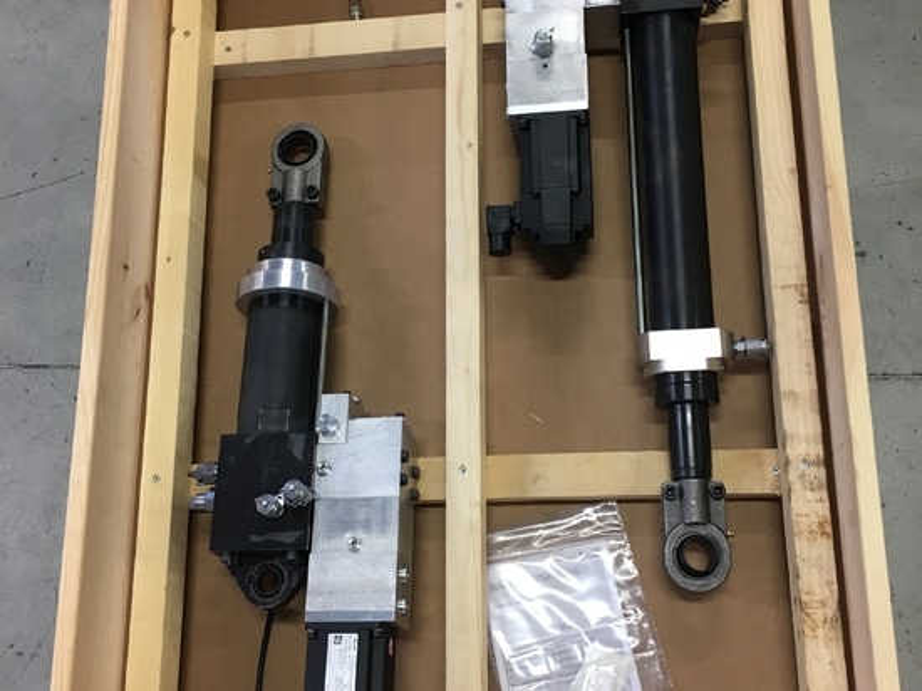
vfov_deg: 48.2
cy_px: 346
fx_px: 772
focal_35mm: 29
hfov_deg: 61.7
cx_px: 461
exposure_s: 1/33
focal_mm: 4.15
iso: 100
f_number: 2.2
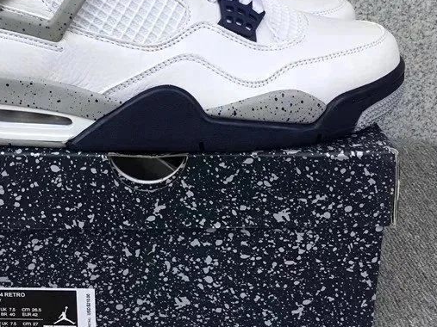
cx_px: 147
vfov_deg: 26.2
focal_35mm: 55
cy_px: 85
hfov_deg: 34.6
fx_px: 694
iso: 25
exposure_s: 1/374
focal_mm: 3.3
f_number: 2.4
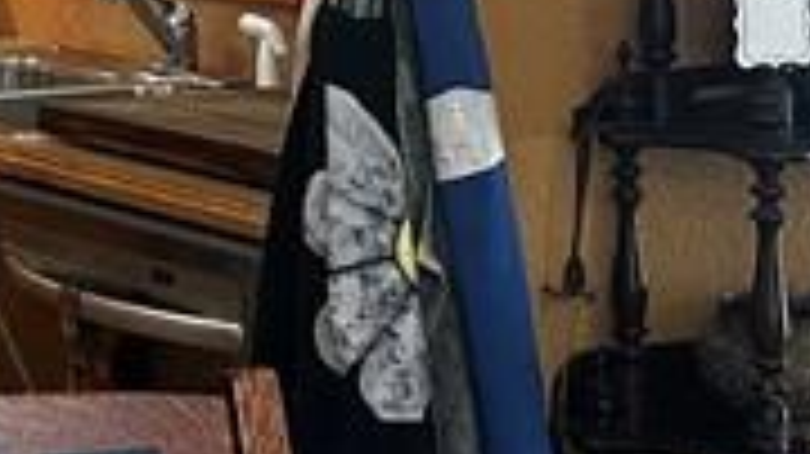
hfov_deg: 12.6
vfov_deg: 8.1
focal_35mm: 149
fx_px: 3198
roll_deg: +2.0
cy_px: -67
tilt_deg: -3.7
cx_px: -842
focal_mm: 6.86
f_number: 1.78
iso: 200
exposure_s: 1/60
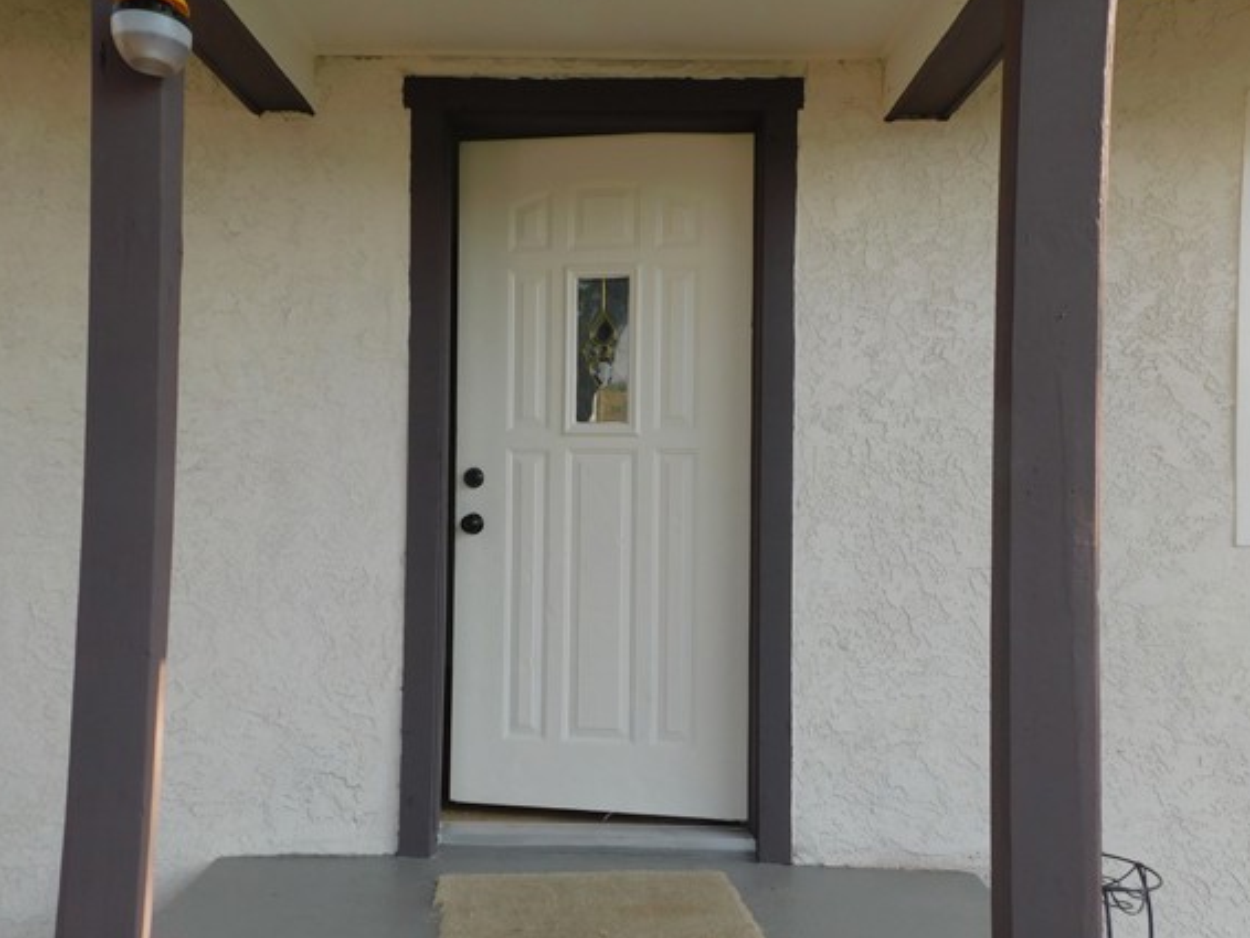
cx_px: 612
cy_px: 481
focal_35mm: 26
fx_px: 939
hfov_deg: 67.3
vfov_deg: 53.1
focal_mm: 4
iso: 125
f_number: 3
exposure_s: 1/400
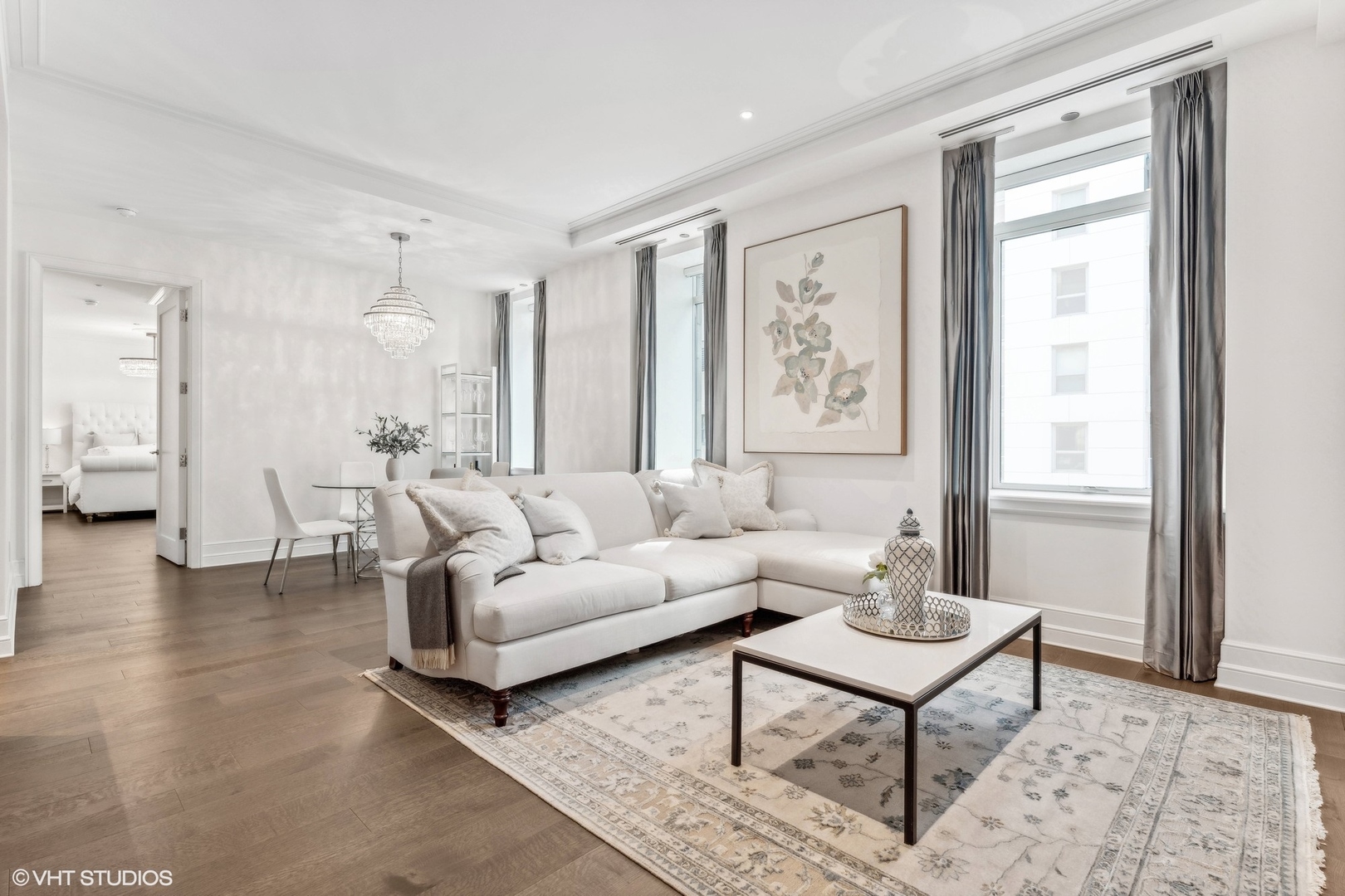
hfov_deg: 93.3
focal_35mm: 17
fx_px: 635
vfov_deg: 70.4
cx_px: 672
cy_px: 448
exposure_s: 1/15
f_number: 7.1
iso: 320
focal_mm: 17
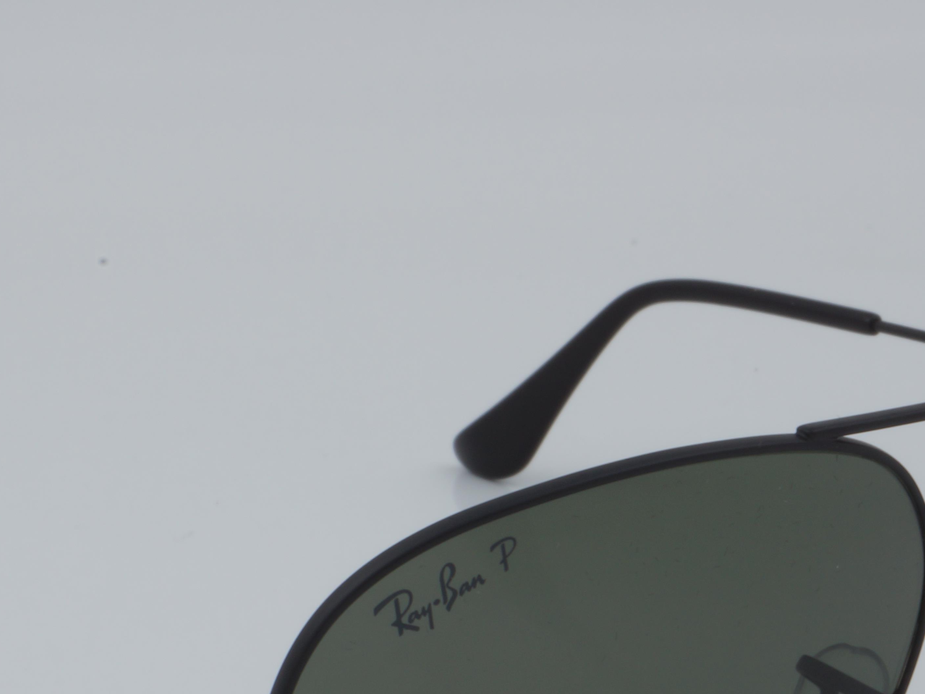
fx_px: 4088
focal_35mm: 153
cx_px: 464
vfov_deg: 9.7
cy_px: 631
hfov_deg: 12.9
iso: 100
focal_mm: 50
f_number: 32
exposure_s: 1/4
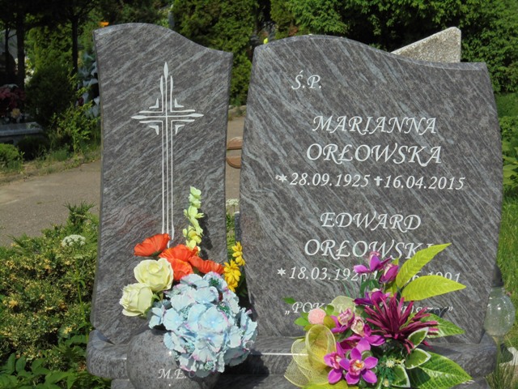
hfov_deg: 20.9
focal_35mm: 94
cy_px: 194
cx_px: 259
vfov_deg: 15.7
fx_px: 1407
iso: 100
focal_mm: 16.9
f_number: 4.7
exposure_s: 1/800
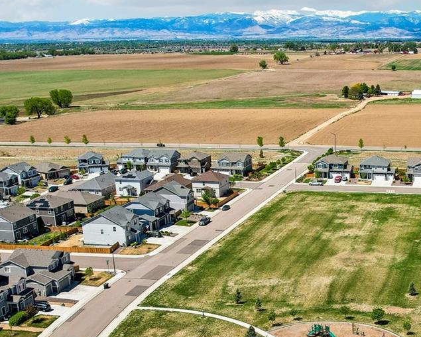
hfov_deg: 34.6
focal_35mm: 52
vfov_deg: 28.7
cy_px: 253
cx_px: 350
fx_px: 648
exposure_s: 1/2500
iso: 100
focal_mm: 8.4
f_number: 2.8
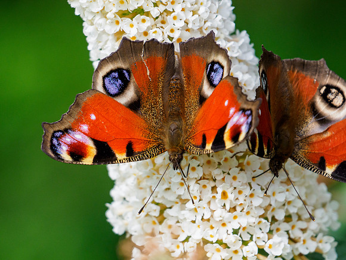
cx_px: 188
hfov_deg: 2.3
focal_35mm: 869
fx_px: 8690
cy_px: 130
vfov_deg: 1.7
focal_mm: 400
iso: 1000
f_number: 7.1
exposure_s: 1/640
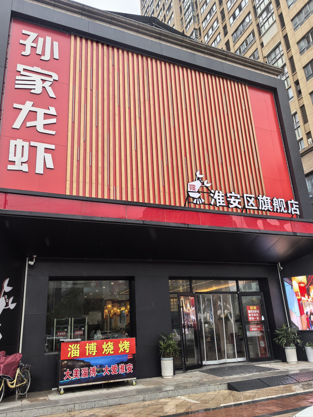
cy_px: 208
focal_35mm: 27
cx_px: 156
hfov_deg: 51.4
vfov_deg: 65.3
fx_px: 326
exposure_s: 1/500
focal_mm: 5.75
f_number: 2
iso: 50
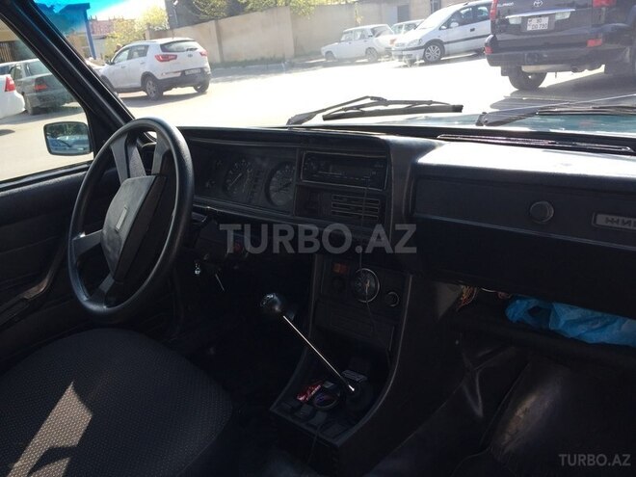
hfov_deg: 61.7
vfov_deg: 48.2
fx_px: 533
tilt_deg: -18.2
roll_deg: +4.9
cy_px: 238
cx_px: 318
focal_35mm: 29
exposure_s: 1/444
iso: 32
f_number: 2.2
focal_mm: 4.15
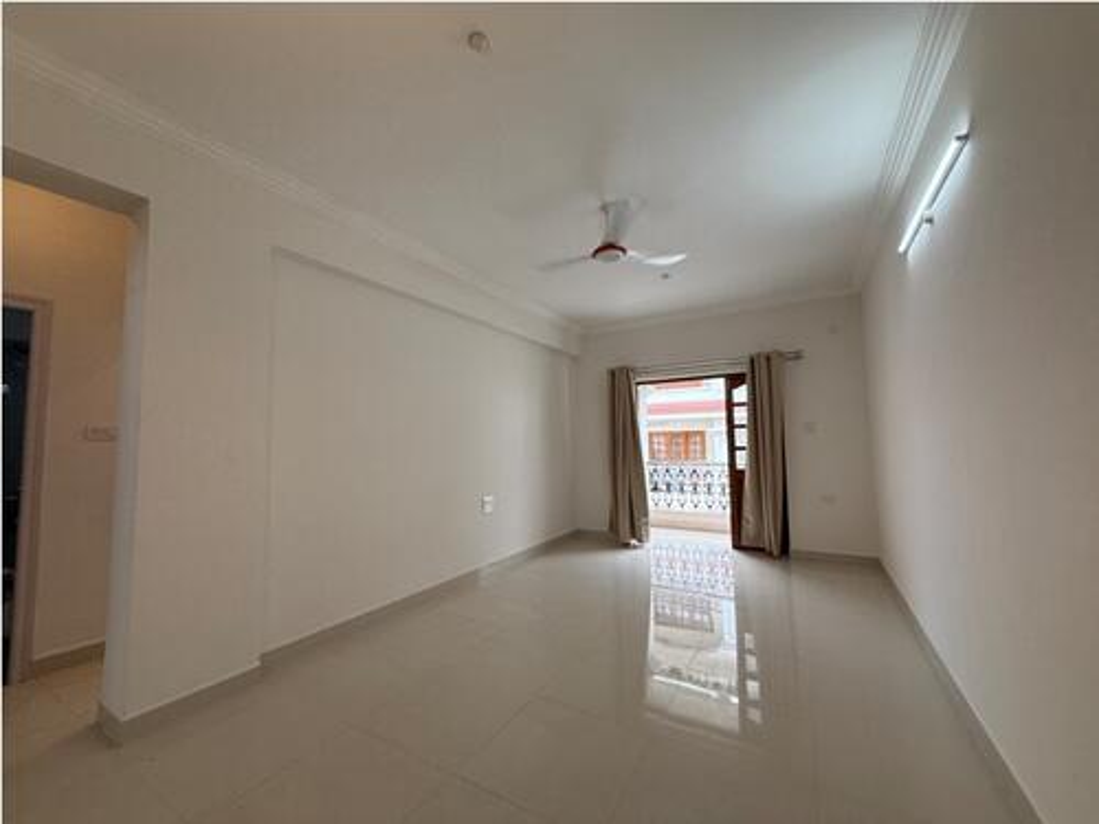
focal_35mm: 14
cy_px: 412
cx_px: 550
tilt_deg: +3.9
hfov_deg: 102.1
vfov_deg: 85.7
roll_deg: +0.8
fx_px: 444
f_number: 2.2
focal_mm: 2.22
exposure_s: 1/132
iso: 64
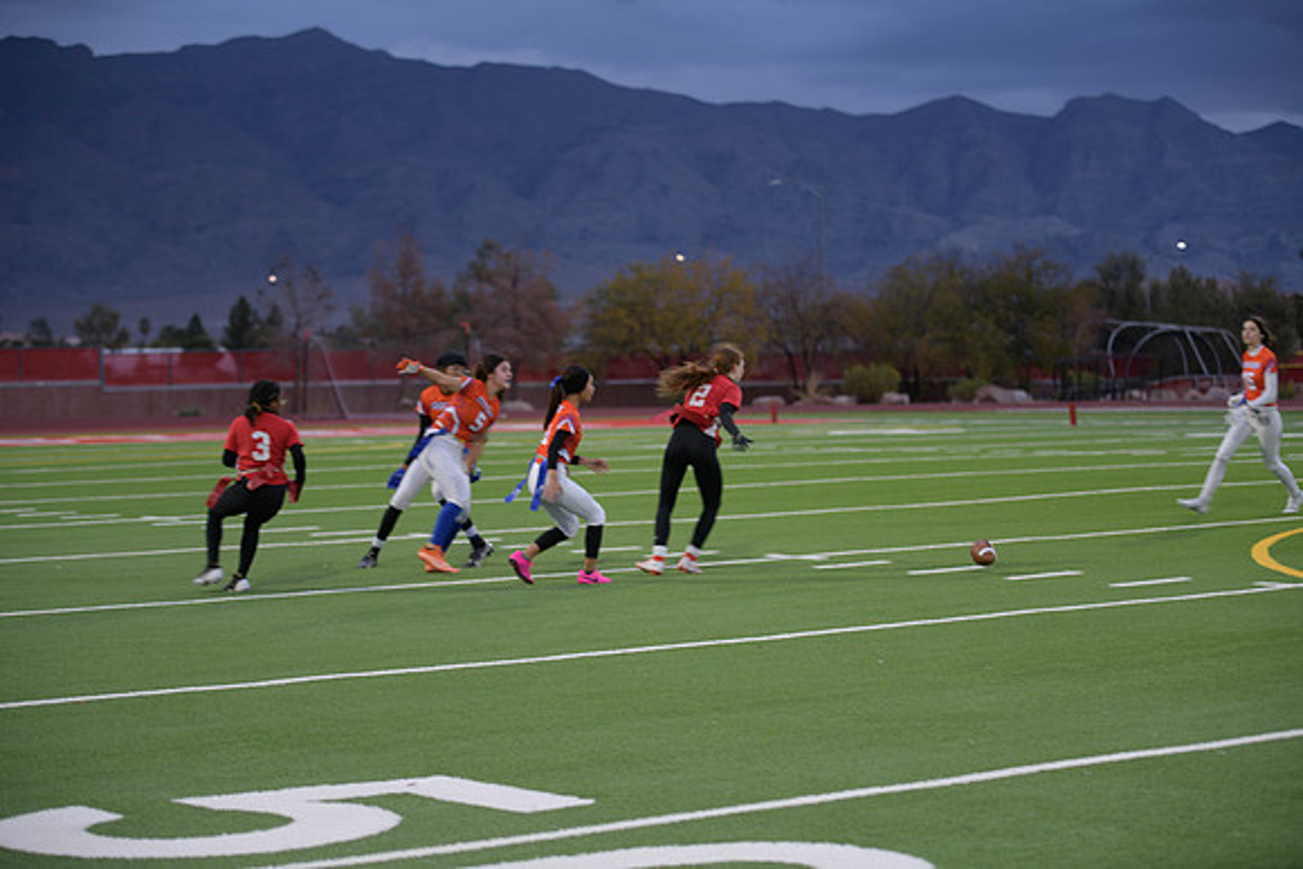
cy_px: 434
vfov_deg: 15.9
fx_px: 3113
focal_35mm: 86
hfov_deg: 23.6
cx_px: 652
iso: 400
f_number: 2.8
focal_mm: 86
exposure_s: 1/200
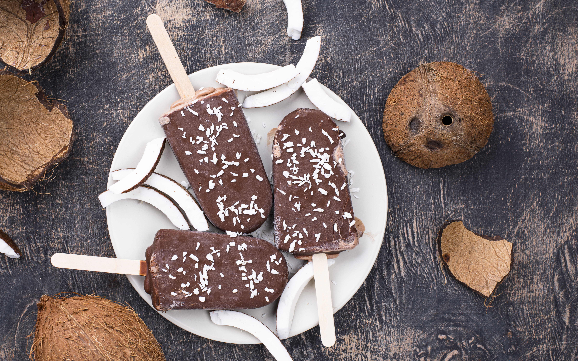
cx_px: 220
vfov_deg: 20.3
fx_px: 1008
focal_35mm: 64
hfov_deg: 31.9
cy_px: 197
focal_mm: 50
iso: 100
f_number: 9
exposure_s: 1/100
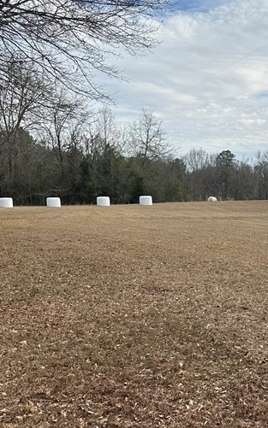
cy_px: 288
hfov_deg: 23.9
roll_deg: -0.4
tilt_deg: -4.6
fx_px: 608
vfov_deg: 38.4
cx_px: 258
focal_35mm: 52
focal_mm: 6.86
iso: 80
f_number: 1.78
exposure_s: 1/3155
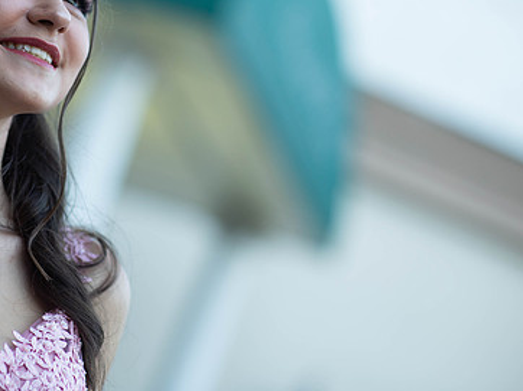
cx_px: 107
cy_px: 115
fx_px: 1978
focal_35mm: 131
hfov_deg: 15.0
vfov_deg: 11.3
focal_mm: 85
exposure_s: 1/640
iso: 250
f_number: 2
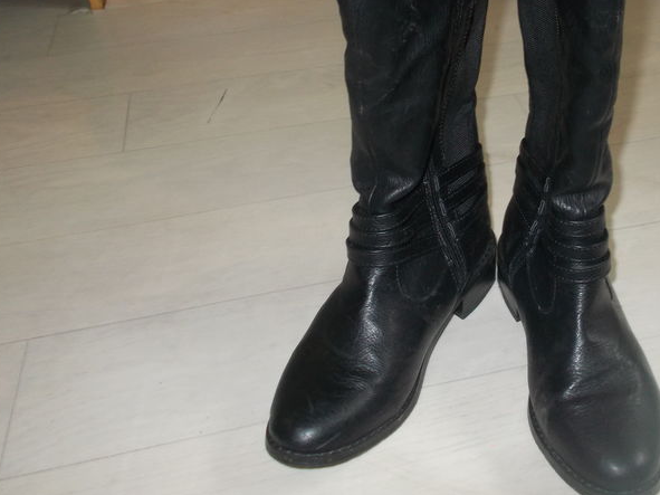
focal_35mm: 44
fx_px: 839
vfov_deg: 32.5
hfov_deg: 42.0
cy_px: 149
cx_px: 470
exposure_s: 1/25
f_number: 3.2
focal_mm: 4.6
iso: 200
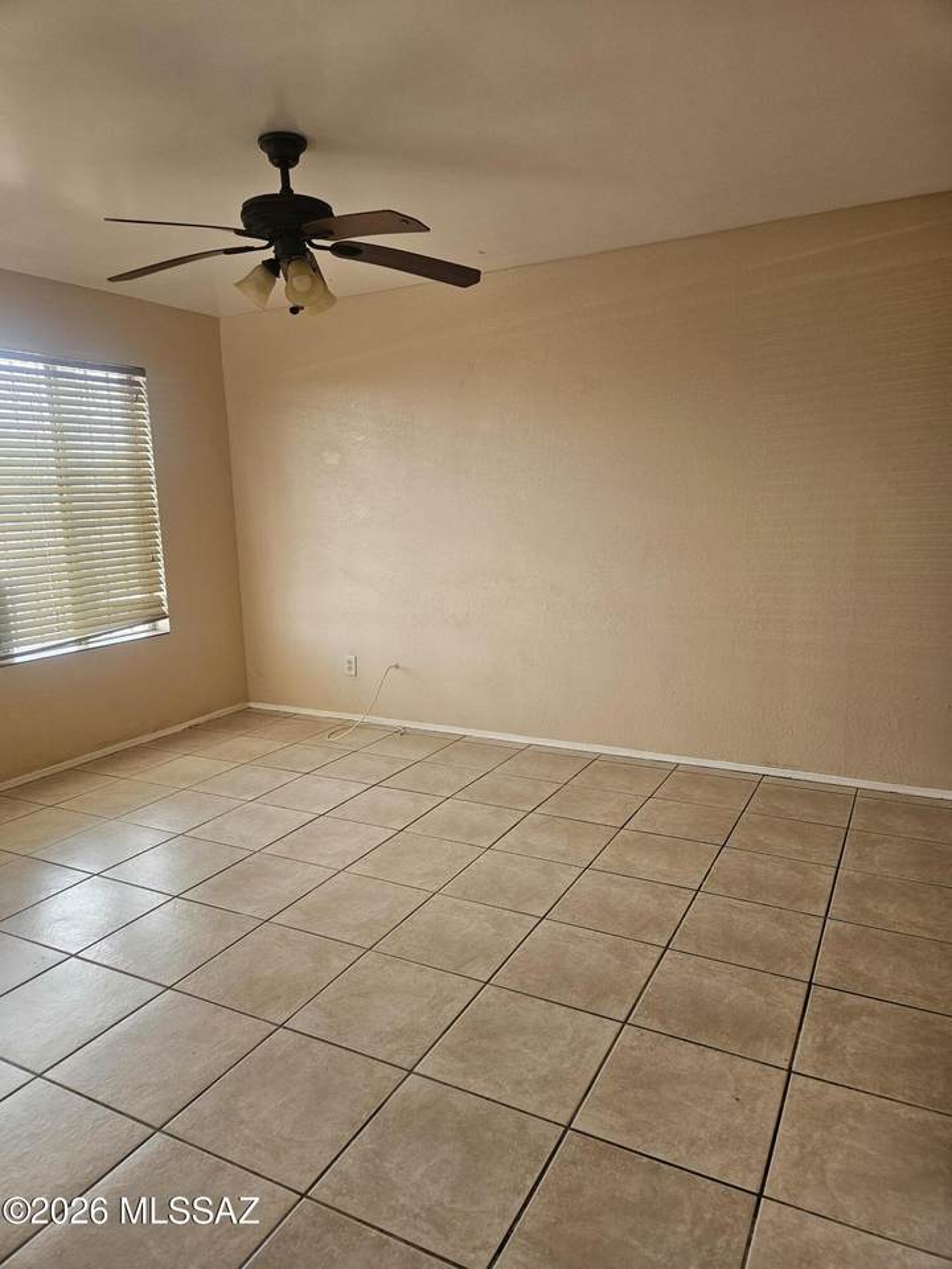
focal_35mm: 23
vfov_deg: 73.9
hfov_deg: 58.9
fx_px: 843
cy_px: 634
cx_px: 476
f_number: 1.8
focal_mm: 5.4
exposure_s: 1/120
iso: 160
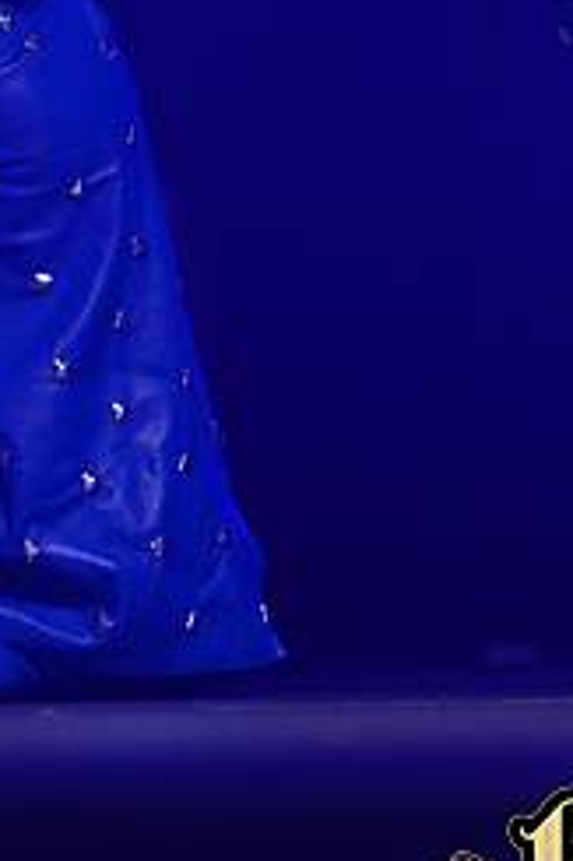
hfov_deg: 2.4
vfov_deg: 3.6
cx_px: -4
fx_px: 13723
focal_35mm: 574
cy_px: -826
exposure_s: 1/125
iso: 800
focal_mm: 130
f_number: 3.2
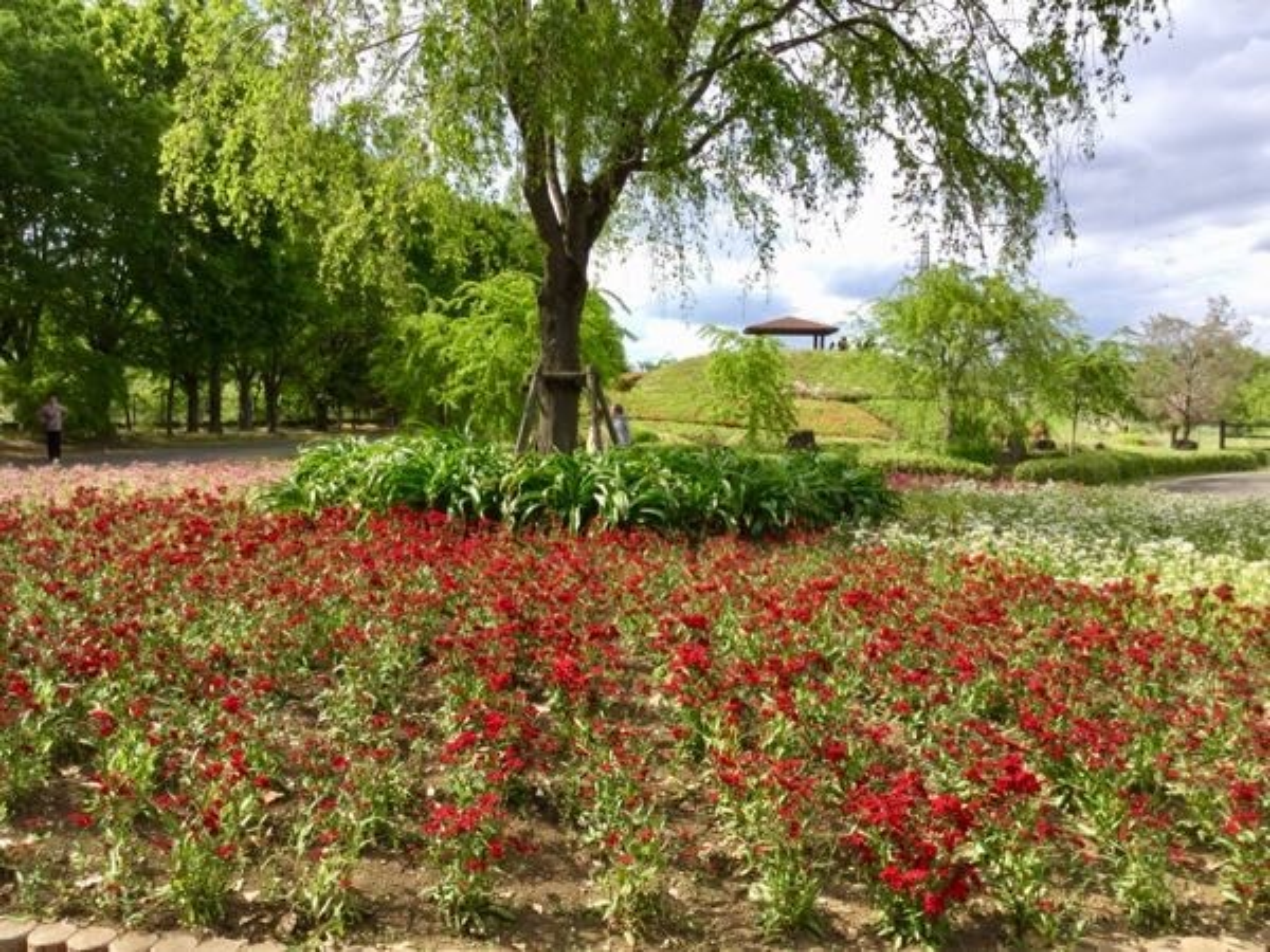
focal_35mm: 31
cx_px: 635
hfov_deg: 58.4
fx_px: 1137
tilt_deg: -5.6
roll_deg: -2.9
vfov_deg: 45.4
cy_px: 476
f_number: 2.4
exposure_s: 1/595
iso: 25
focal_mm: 3.3
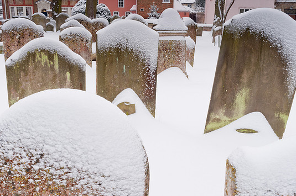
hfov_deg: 49.6
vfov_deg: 34.1
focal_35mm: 39
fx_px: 320
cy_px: 93
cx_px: 138
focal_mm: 24
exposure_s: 1/25
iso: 200
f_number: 16
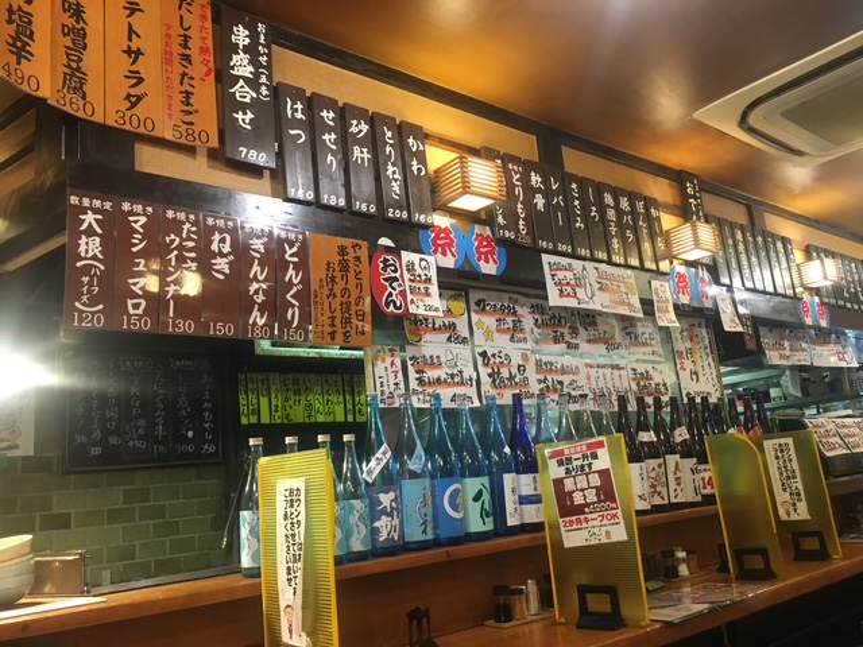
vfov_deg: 48.2
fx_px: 723
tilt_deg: +12.6
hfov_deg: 61.7
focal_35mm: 29
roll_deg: +5.7
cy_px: 324
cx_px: 432
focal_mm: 4.15
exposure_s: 1/24
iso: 200
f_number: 2.2
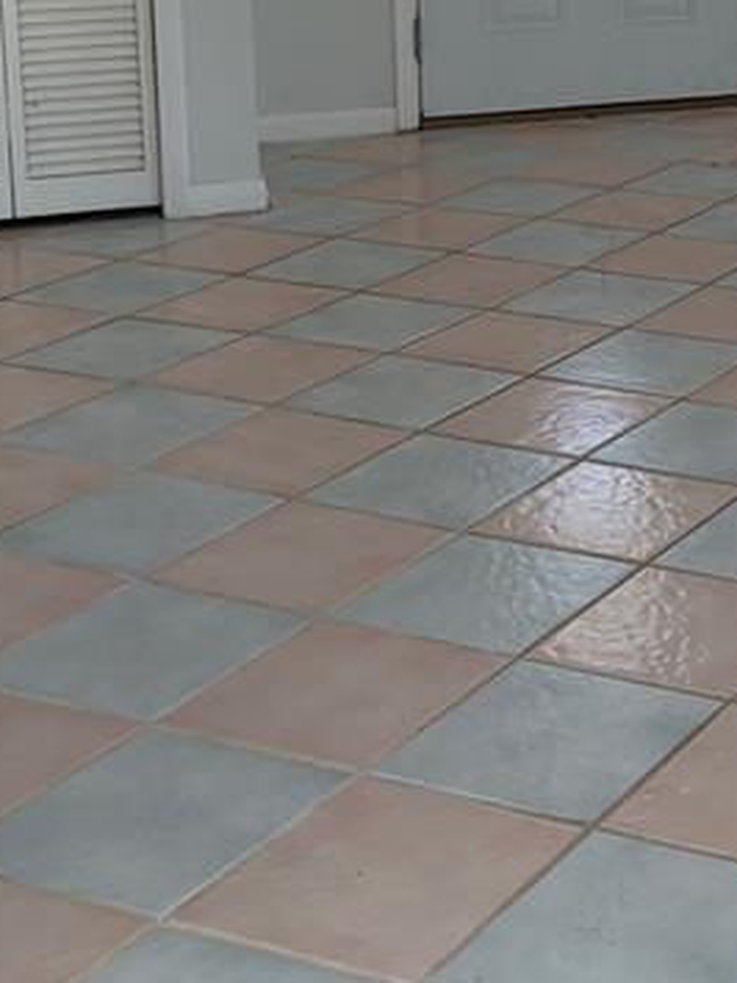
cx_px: 1045
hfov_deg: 17.9
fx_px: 2130
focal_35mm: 75
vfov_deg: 24.7
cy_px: -25
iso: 64
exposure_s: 1/320
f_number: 1.6
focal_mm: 5.96
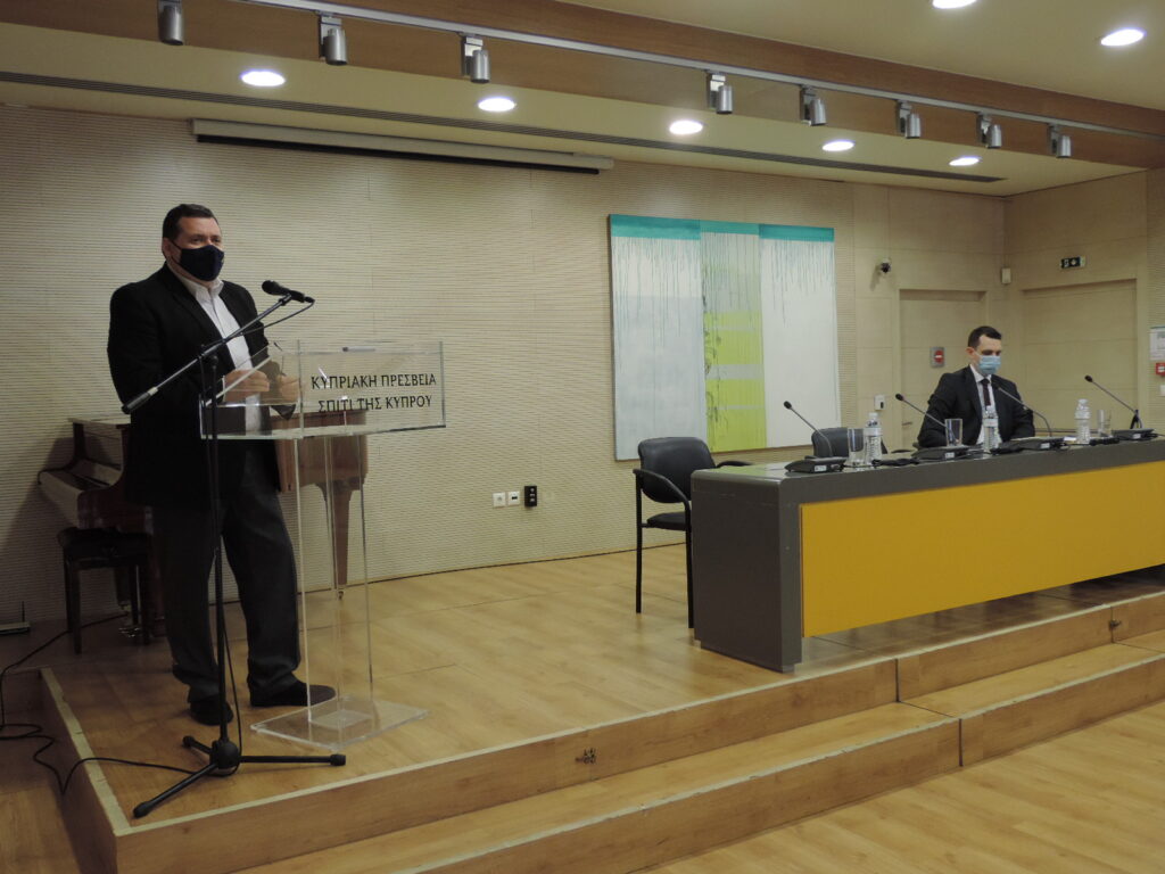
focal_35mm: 33
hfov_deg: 55.4
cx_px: 582
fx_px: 1111
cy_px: 437
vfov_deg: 42.9
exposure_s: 1/40
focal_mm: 5.8
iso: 400
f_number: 3.2
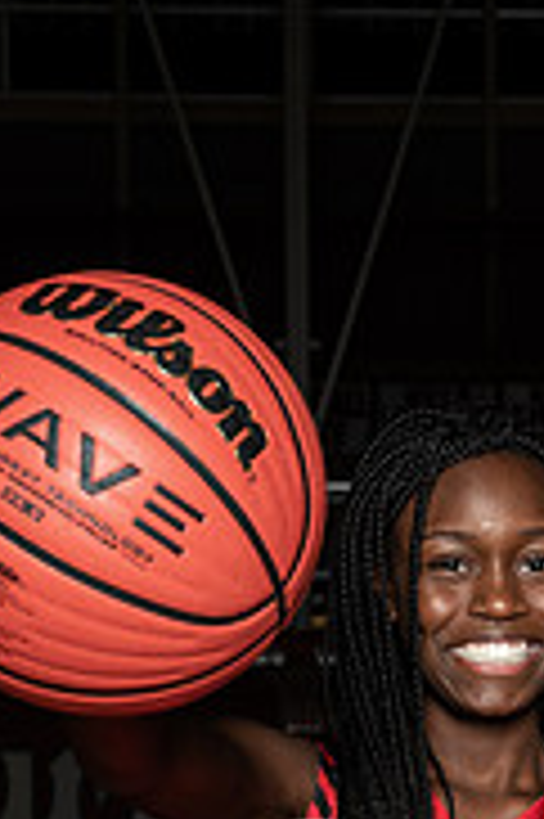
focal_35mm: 163
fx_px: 3701
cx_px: 508
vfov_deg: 12.3
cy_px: 976
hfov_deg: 8.4
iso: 320
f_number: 14
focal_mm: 66
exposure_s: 1/200
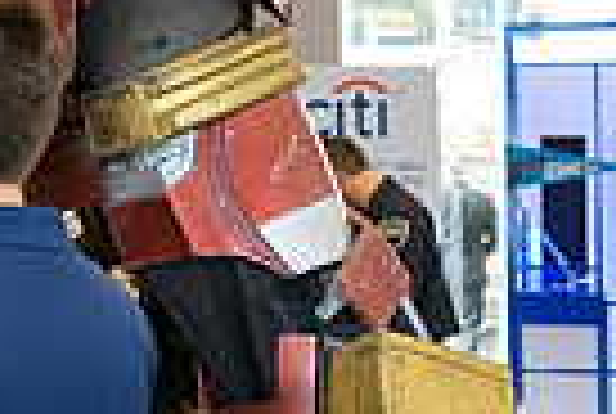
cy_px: 106
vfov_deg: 12.0
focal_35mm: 114
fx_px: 1955
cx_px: -297
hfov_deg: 16.4
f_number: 3.2
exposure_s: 1/125
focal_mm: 27
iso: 800
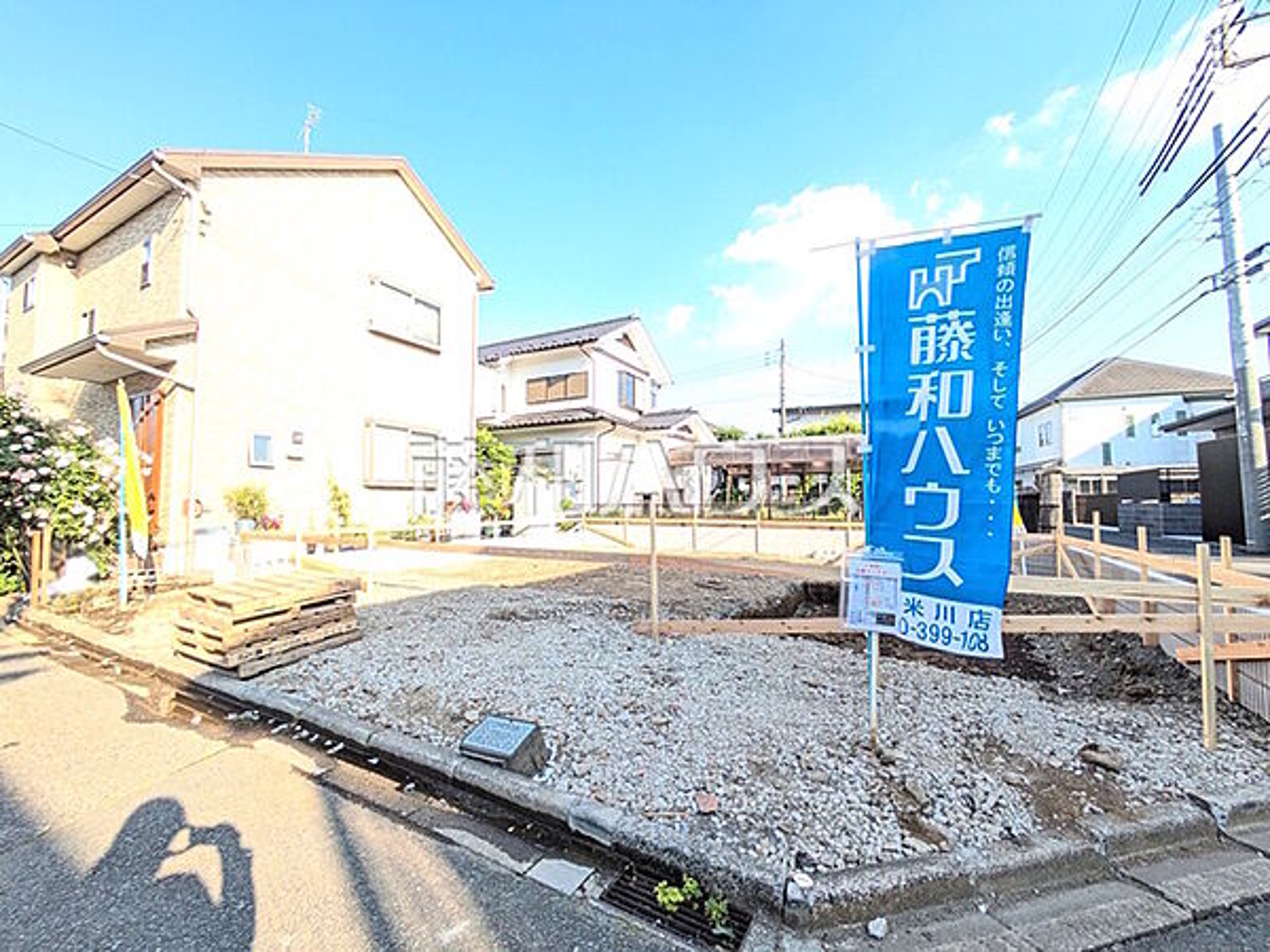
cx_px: 635
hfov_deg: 102.1
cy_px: 476
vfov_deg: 85.7
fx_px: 514
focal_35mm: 14
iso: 49
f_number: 2.2
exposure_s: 1/382
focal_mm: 1.83
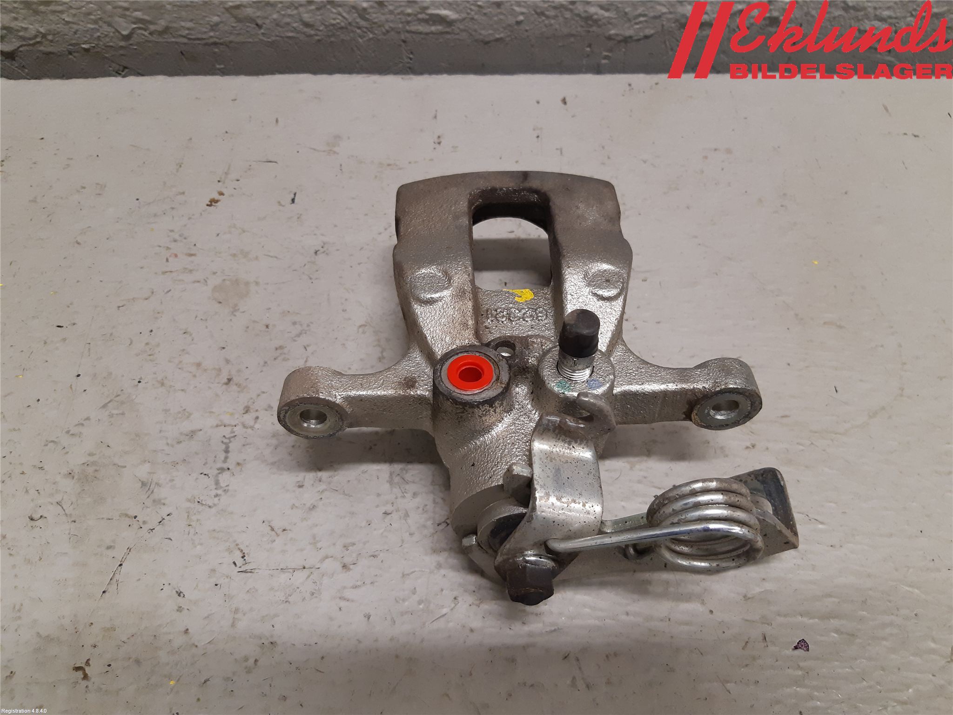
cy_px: 358
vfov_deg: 53.1
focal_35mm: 26
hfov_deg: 67.3
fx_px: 716
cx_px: 476
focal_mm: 3.93
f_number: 1.7
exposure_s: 1/50
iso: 160
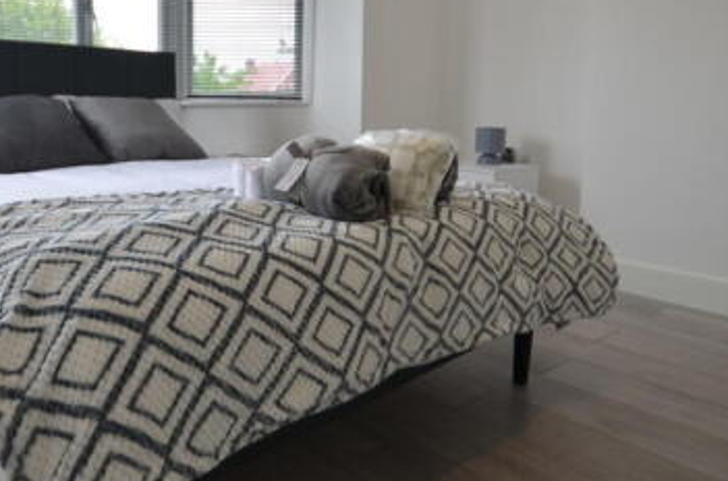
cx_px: 276
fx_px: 565
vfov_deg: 44.7
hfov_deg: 64.7
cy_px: 124
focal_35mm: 28
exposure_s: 1/60
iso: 100
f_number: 3.5
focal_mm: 10
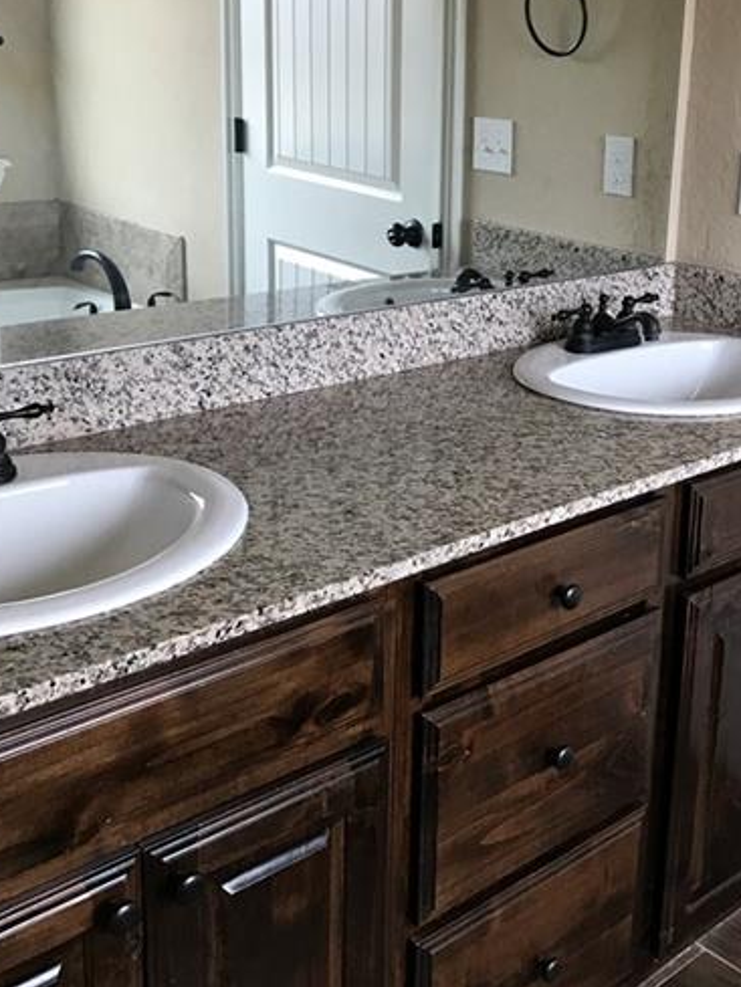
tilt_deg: -13.8
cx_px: 519
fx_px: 1255
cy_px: 343
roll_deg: -3.0
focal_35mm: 44
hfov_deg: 32.5
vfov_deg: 42.5
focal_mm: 3.99
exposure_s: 1/20
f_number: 1.8
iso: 40
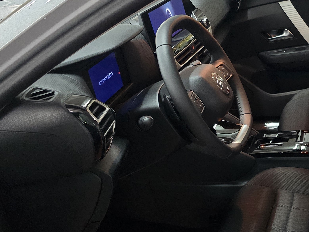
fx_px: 527
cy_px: 144
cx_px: 308
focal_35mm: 59
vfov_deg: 24.8
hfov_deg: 30.4
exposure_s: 1/50
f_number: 1.7
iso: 1600
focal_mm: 6.3
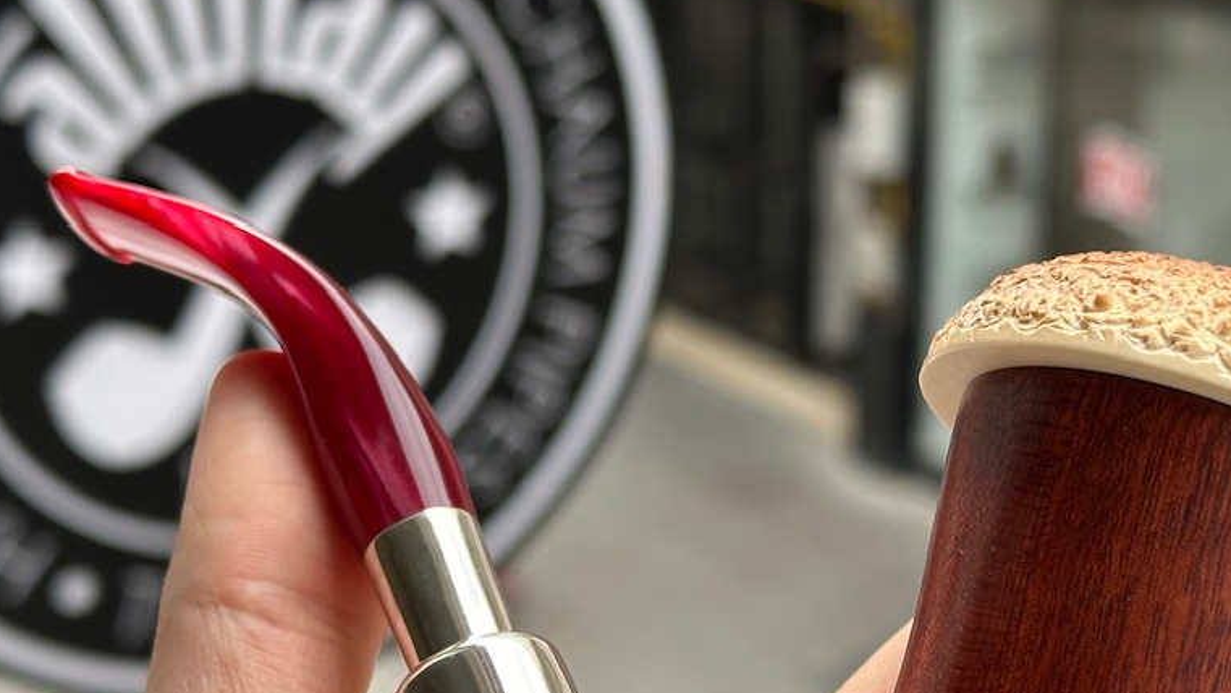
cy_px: 549
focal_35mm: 88
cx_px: 717
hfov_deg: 24.2
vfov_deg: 13.7
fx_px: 2872
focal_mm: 6.86
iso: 64
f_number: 1.78
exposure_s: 1/767
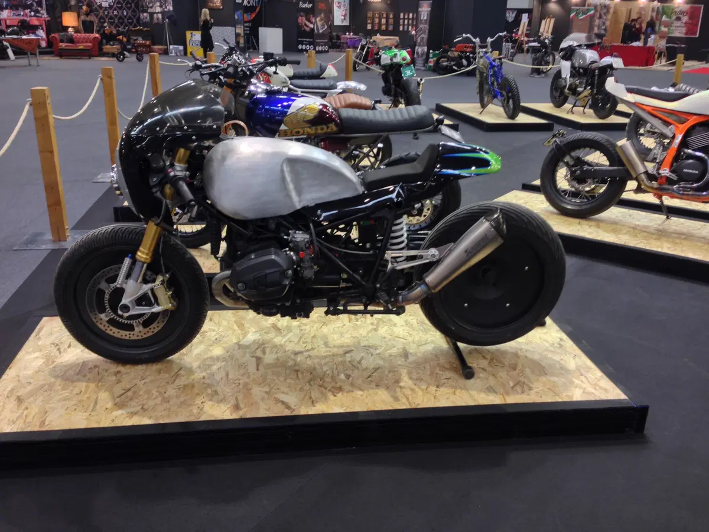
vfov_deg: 42.9
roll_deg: -0.7
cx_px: 354
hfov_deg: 55.4
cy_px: 266
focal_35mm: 33
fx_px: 676
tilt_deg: -23.0
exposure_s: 1/20
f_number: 2.4
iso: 50
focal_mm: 4.12
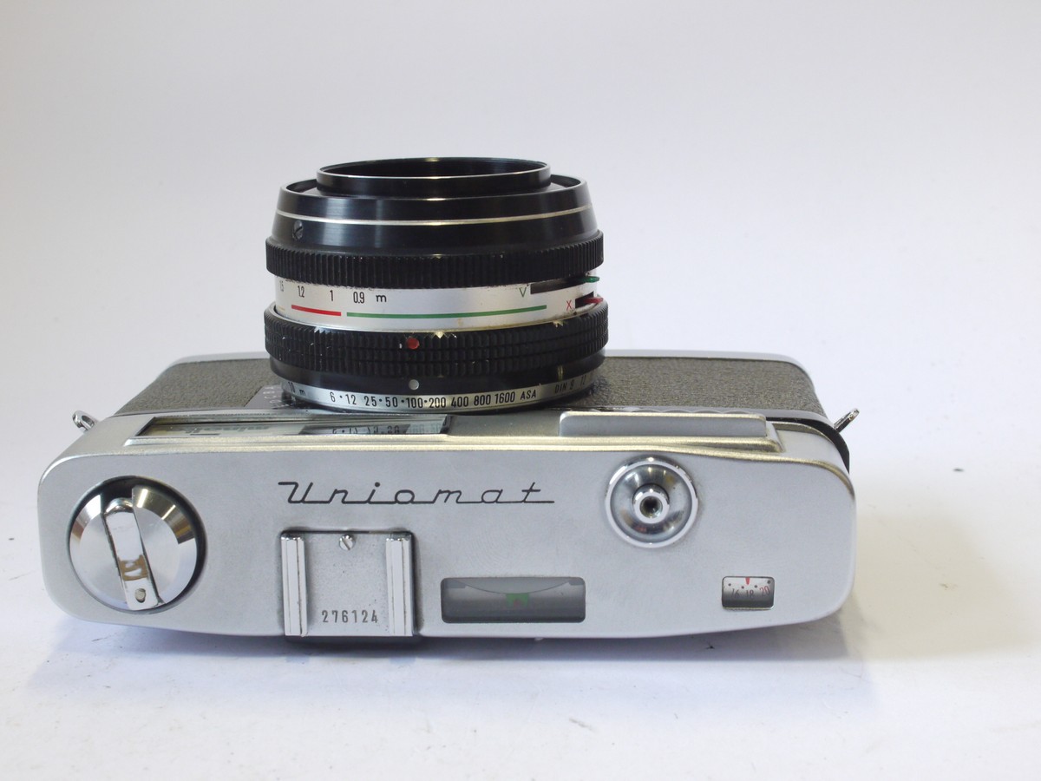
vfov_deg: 24.4
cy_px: 390
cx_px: 520
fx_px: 1804
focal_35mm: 60
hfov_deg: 32.2
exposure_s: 1/20
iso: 800
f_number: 10
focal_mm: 30
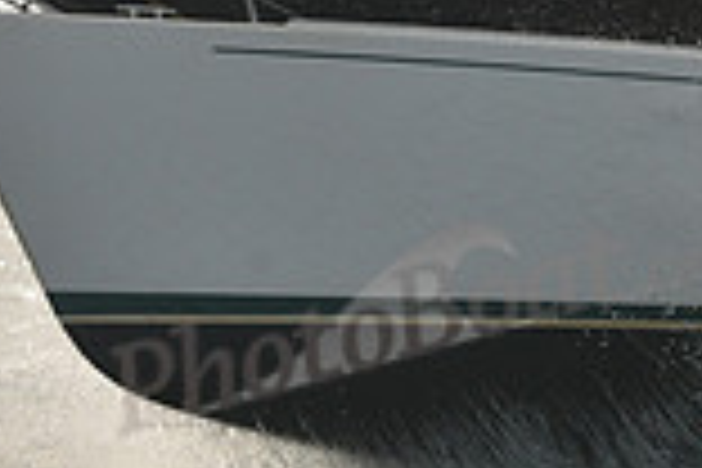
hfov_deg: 7.8
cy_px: 20
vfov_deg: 5.3
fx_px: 5089
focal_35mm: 261
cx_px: 981
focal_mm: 70
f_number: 7.1
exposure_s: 1/1000
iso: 320
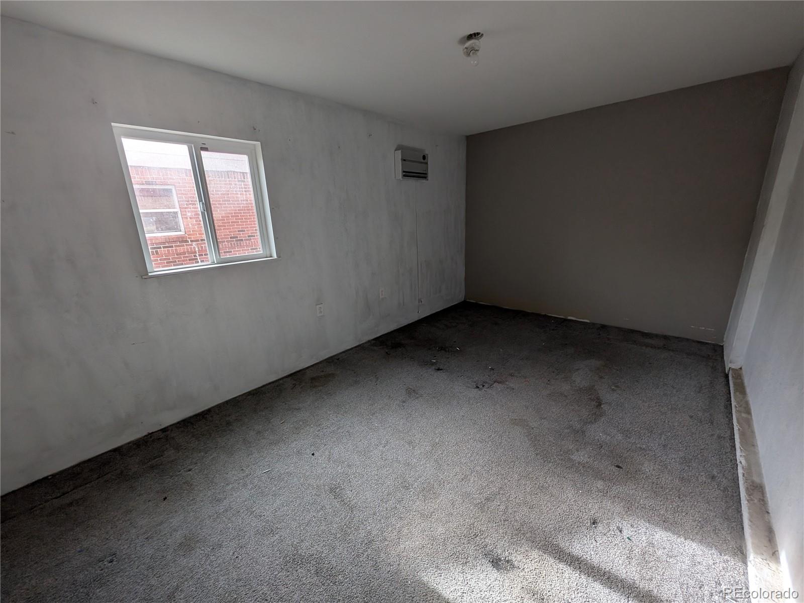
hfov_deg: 106.2
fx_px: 302
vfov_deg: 89.9
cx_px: 402
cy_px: 302
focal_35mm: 13
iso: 40
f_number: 2.2
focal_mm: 1.54
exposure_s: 1/97.7
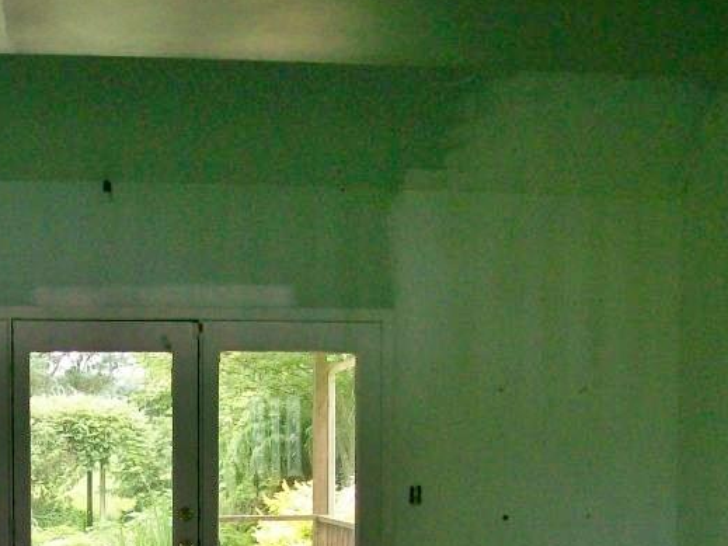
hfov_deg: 27.0
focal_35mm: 71
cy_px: 531
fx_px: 1493
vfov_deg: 20.1
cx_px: 167
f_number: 2.7
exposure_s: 1/118
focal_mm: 6
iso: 80
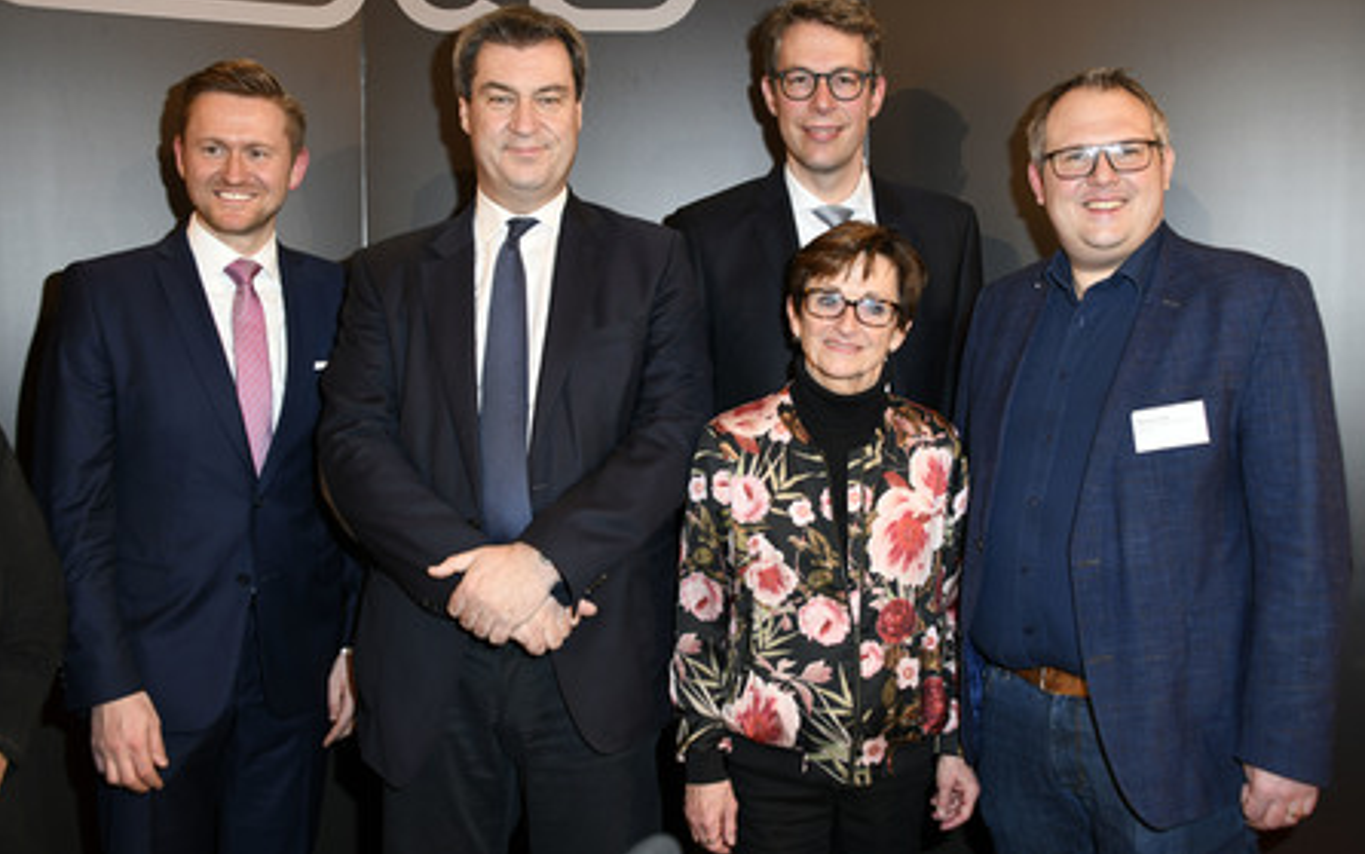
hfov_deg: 55.3
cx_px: 684
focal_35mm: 35
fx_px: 1302
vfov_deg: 36.3
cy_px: 404
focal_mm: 34
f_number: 6.3
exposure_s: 1/100
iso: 800
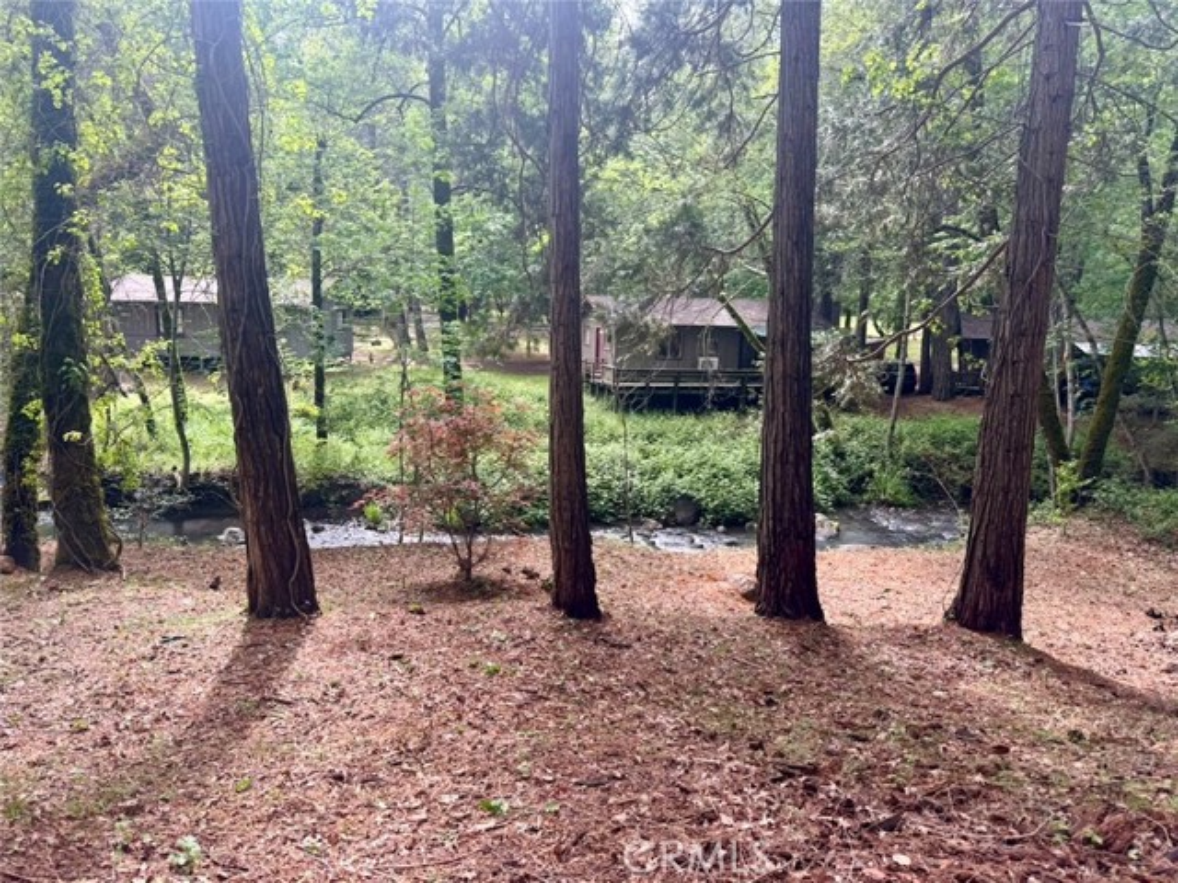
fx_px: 817
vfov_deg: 56.8
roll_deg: -1.6
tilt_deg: -10.1
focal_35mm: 24
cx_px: 589
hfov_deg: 71.6
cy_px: 442
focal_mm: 6.76
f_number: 1.78
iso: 80
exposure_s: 1/315
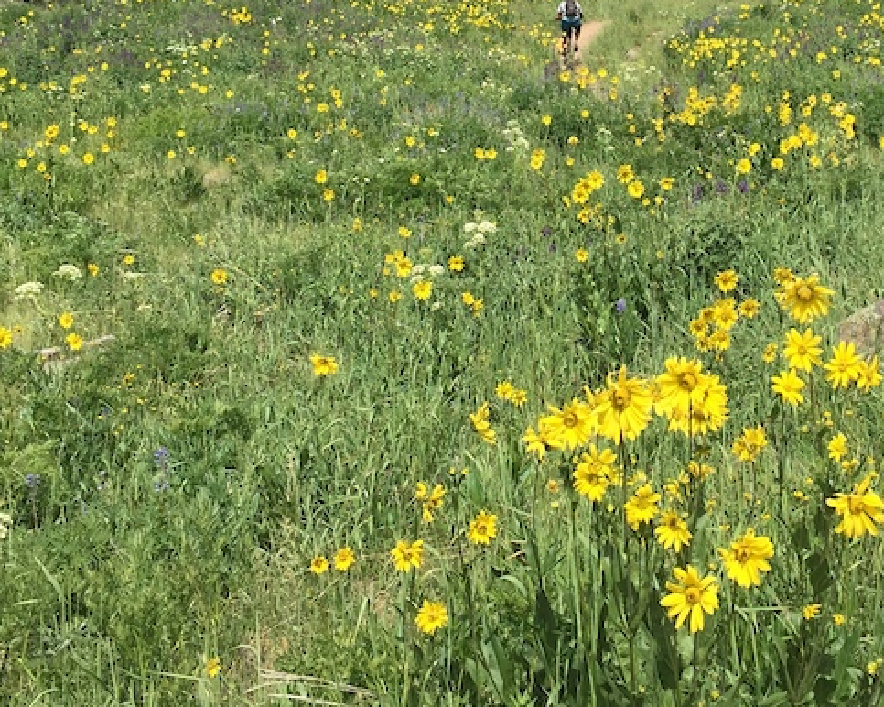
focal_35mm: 60
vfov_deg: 24.7
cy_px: 82
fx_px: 1569
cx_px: 657
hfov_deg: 31.0
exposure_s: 1/1319
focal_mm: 4.15
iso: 32
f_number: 2.2
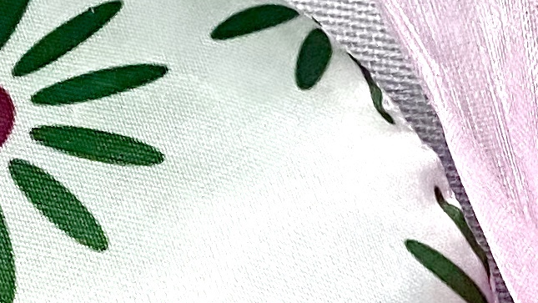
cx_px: 861
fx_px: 2525
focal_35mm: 177
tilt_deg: -87.3
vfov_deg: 6.5
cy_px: 747
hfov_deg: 11.5
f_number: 1.8
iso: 320
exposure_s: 1/60
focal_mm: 4.25
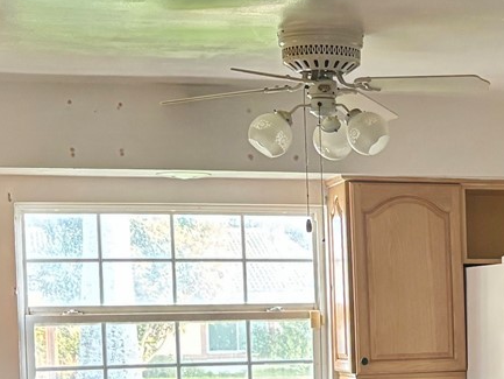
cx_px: 576
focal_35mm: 96
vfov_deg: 15.1
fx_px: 1398
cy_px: 391
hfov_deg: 19.4
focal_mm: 5.96
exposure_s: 1/60
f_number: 1.6
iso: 500
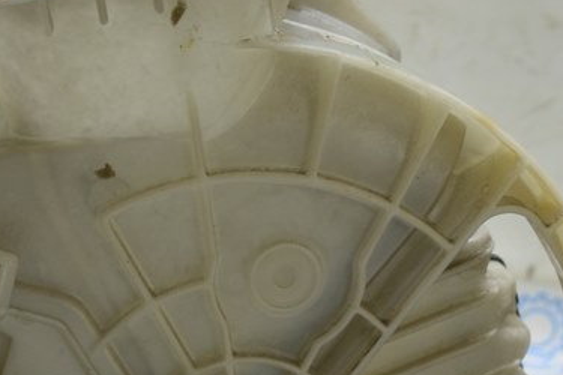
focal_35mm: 90
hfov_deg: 22.3
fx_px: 1407
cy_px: 496
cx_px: 107
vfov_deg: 14.5
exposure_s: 1/20
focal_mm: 22
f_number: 5.6
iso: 400
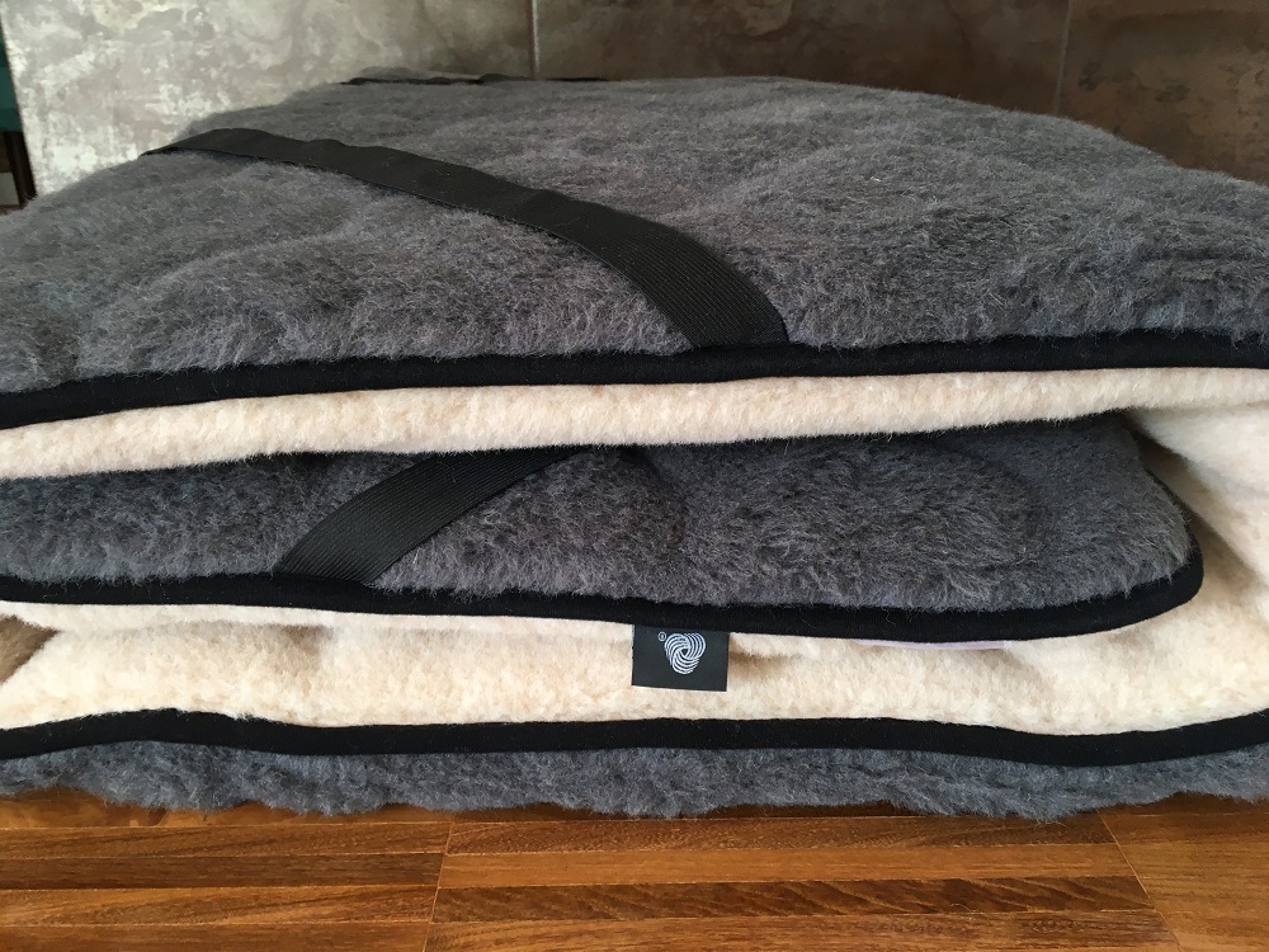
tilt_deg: -23.0
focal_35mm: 29
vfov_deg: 48.2
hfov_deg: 61.7
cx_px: 634
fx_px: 1063
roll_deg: +0.2
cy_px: 476
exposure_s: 1/33
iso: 64
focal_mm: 4.15
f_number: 2.2
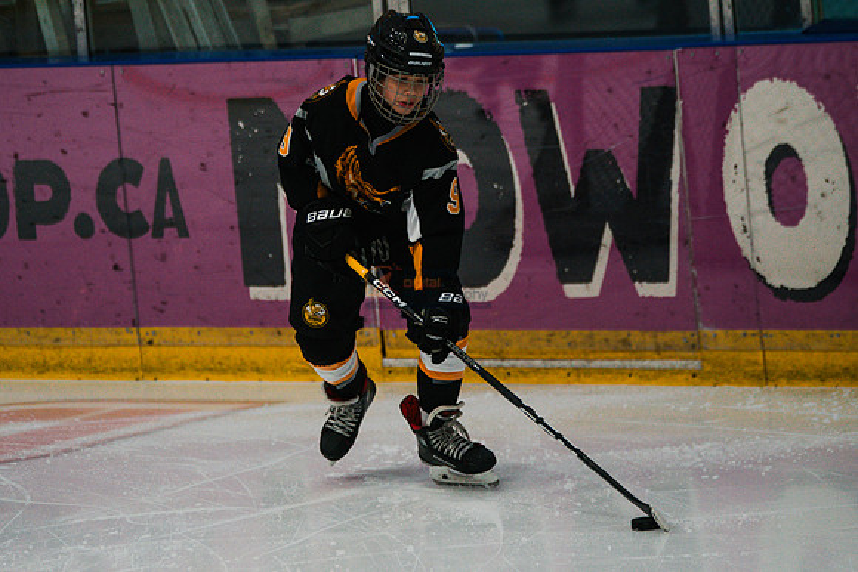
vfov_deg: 5.1
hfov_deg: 7.7
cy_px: 248
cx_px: 356
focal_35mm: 267
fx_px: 6374
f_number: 3.2
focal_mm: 209
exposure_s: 1/1600
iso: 3200
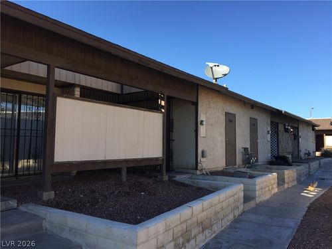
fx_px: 278
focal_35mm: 29
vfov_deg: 48.2
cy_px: 124
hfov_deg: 61.7
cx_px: 166
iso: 32
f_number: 2.2
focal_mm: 4.15
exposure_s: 1/964
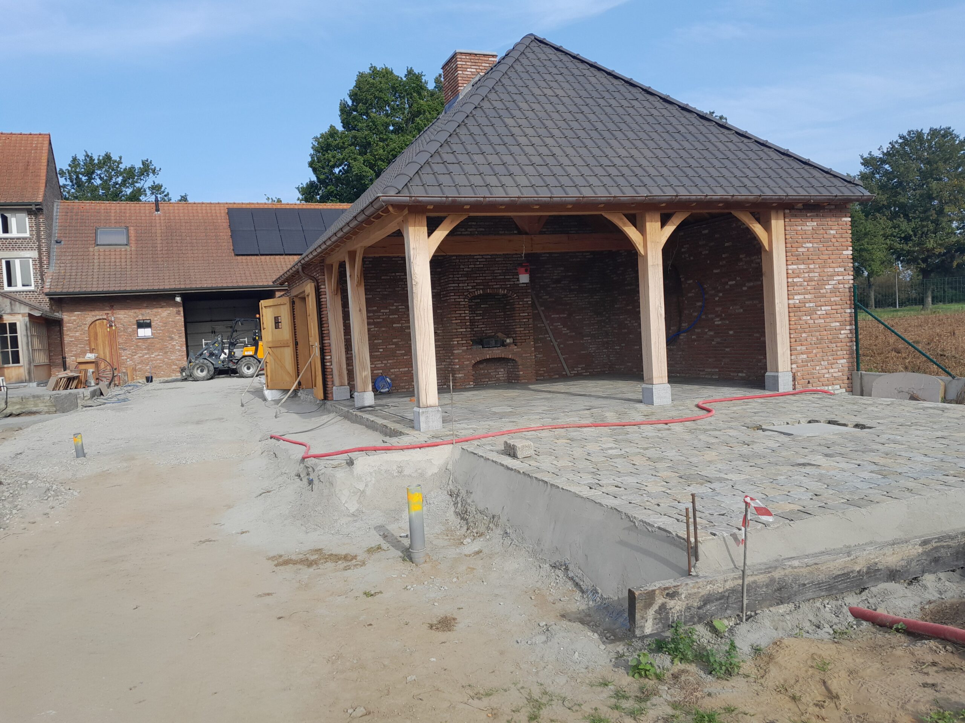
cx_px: 482
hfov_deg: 67.3
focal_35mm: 26
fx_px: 725
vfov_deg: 53.1
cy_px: 362
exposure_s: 1/964
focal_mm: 4
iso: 40
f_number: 1.8
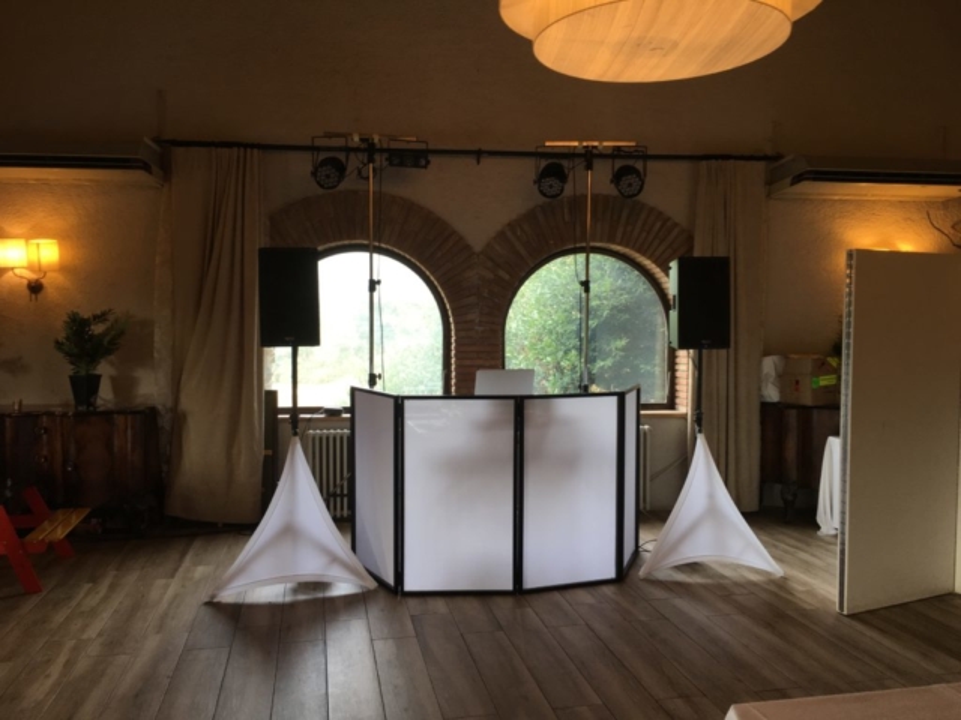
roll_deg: -0.1
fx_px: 805
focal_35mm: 29
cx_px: 480
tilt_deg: -2.9
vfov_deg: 48.2
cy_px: 360
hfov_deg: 61.7
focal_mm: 4.15
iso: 32
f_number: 2.2
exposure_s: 1/50
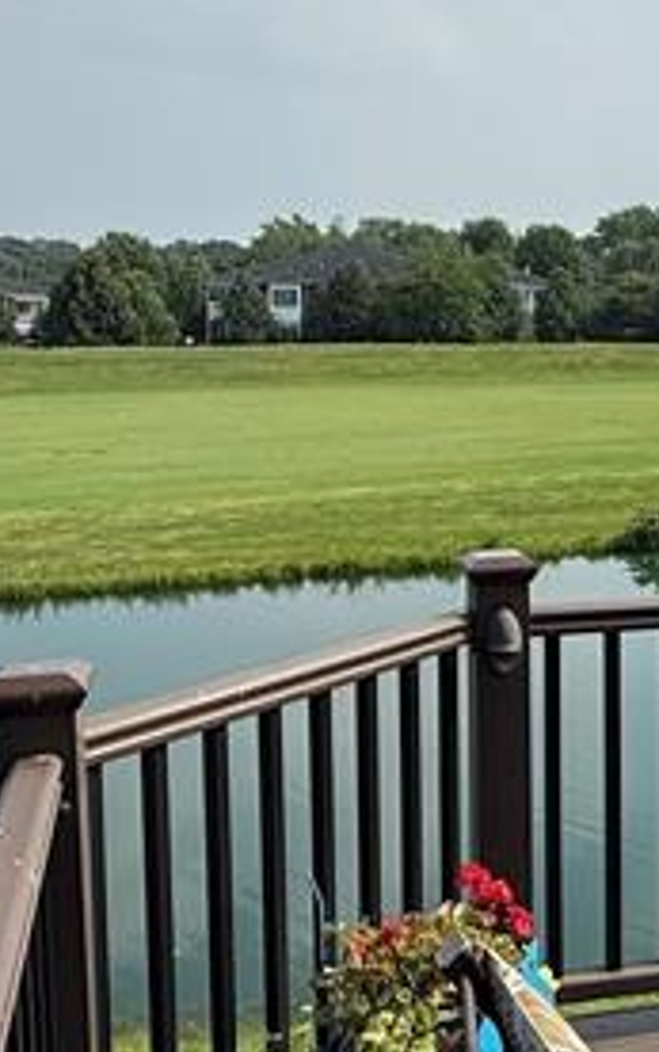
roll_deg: -1.3
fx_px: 1577
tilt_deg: -3.4
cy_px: 412
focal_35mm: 55
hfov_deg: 22.5
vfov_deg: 36.7
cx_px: 686
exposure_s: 1/3289
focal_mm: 2.22
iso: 50
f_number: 2.2
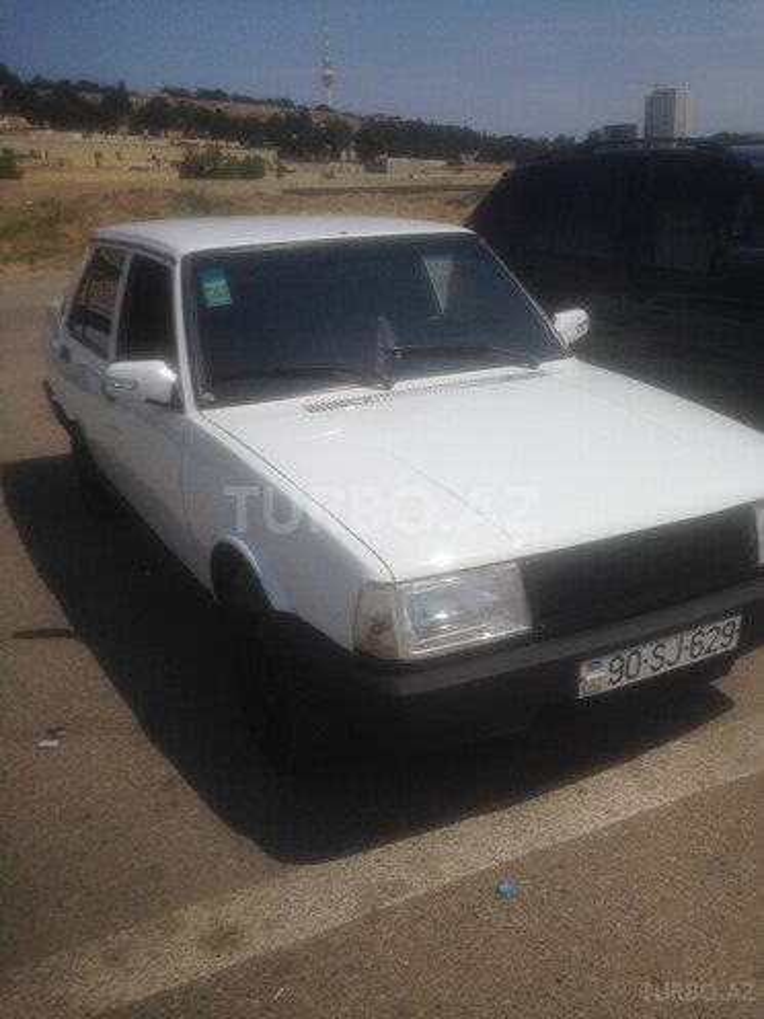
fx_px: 971
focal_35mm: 33
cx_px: 382
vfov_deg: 55.4
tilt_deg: -16.9
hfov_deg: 42.9
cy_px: 510
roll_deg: +0.7
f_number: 2.4
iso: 50
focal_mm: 4.12
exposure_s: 1/4926
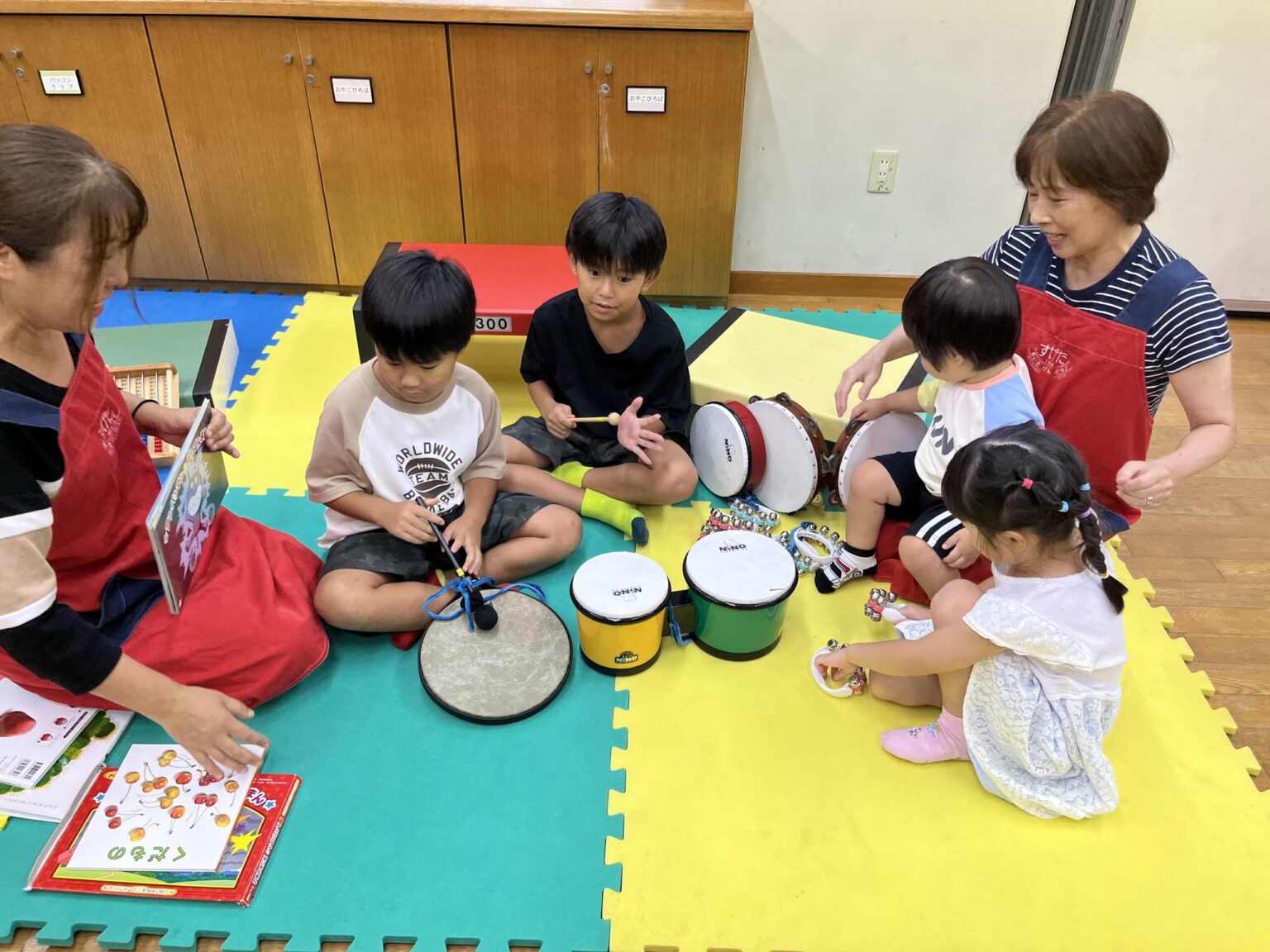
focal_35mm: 26
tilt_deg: -35.5
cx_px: 635
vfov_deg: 53.1
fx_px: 954
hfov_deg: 67.3
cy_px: 476
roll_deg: -1.9
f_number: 1.6
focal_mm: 5.1
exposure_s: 1/100
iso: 50
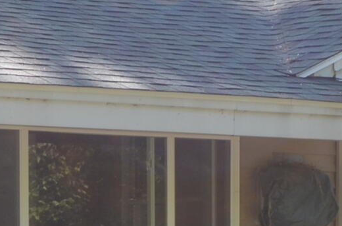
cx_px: 316
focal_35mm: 277
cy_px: 377
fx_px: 2625
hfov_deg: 7.4
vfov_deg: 4.9
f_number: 6.3
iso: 200
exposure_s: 1/160
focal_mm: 32
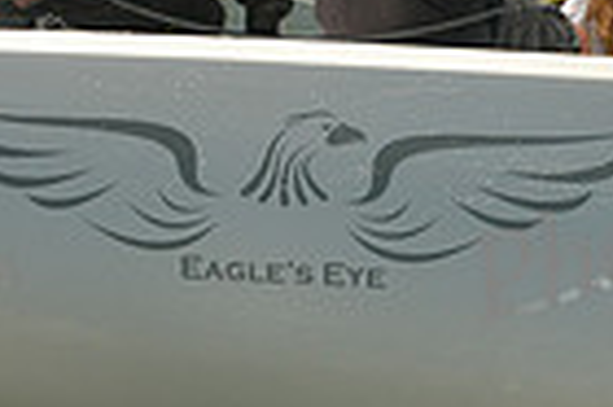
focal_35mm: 1077
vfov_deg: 1.3
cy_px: 42
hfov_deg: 1.9
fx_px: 18317
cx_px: 250
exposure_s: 1/1250
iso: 280
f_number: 9
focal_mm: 260
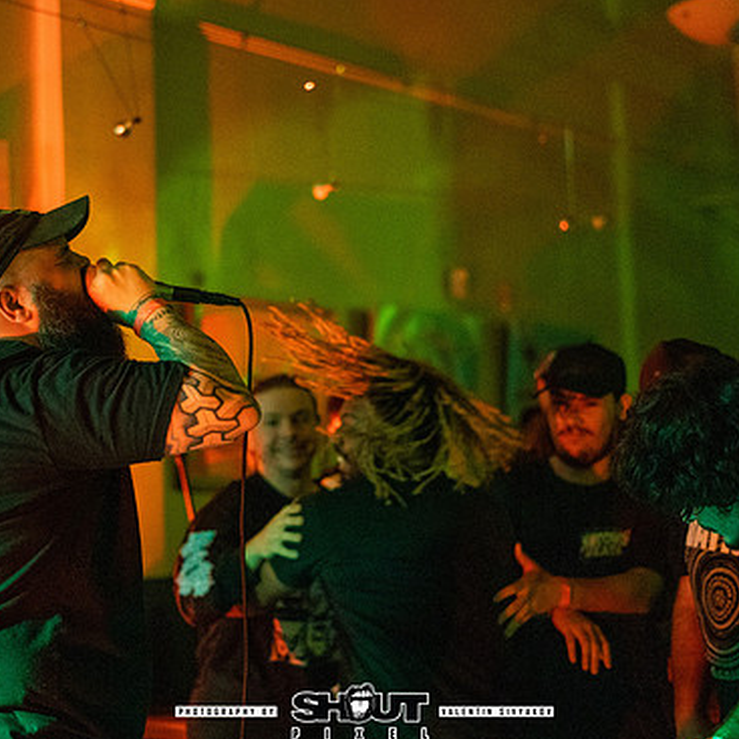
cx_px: 310
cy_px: 356
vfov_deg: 23.4
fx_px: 1787
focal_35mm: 74
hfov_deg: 23.3
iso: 4000
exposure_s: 1/200
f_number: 1.8
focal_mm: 50
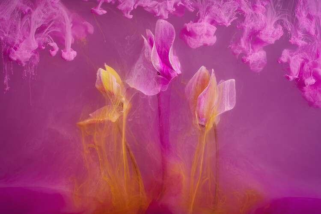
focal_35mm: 180
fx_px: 1605
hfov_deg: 11.4
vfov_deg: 7.6
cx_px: 160
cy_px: 107
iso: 50
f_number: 16
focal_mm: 180
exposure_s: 1/200
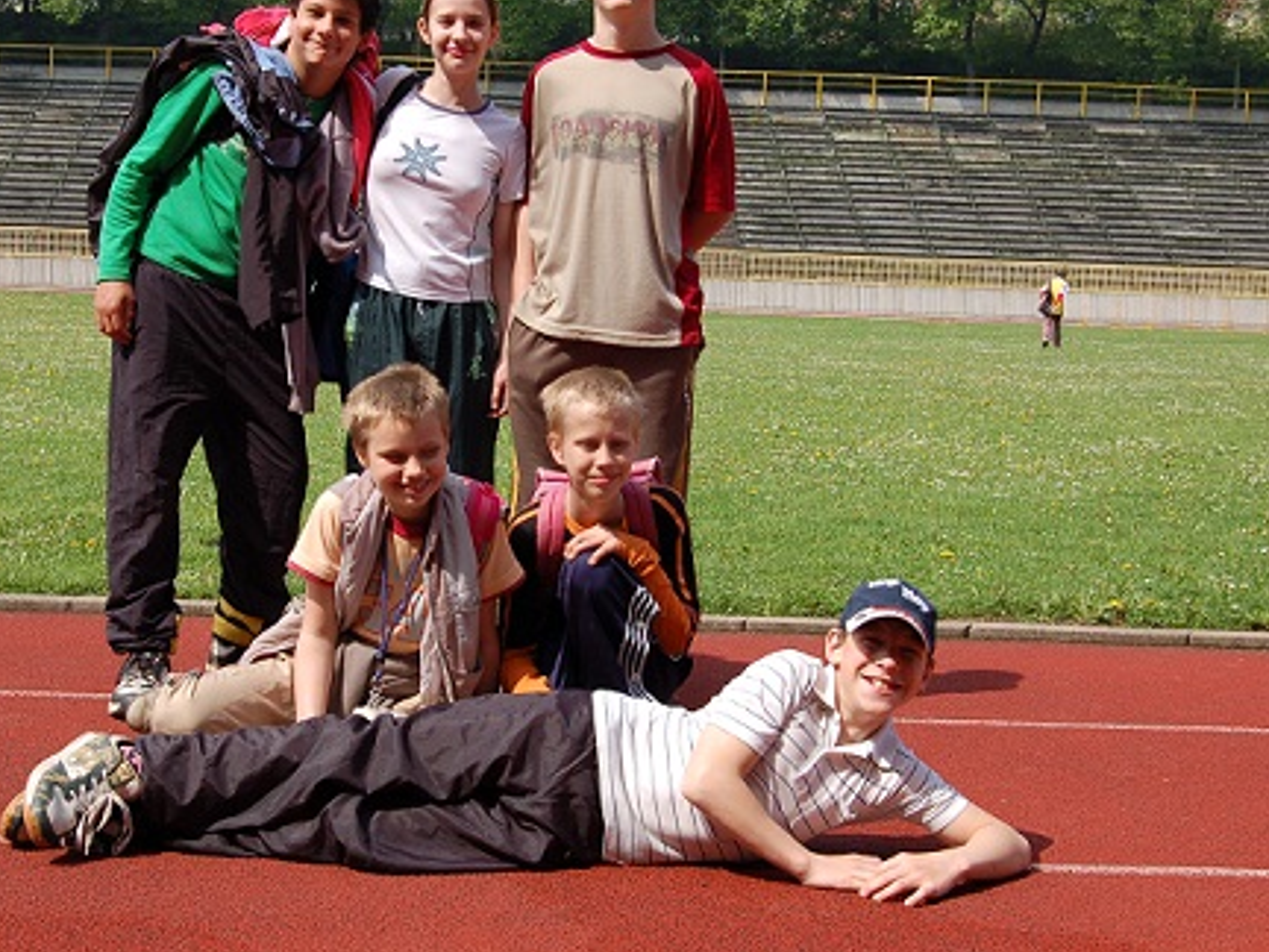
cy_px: 426
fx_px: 2346
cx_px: 464
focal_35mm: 64
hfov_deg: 30.1
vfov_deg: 22.9
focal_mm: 32
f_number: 9
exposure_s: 1/320
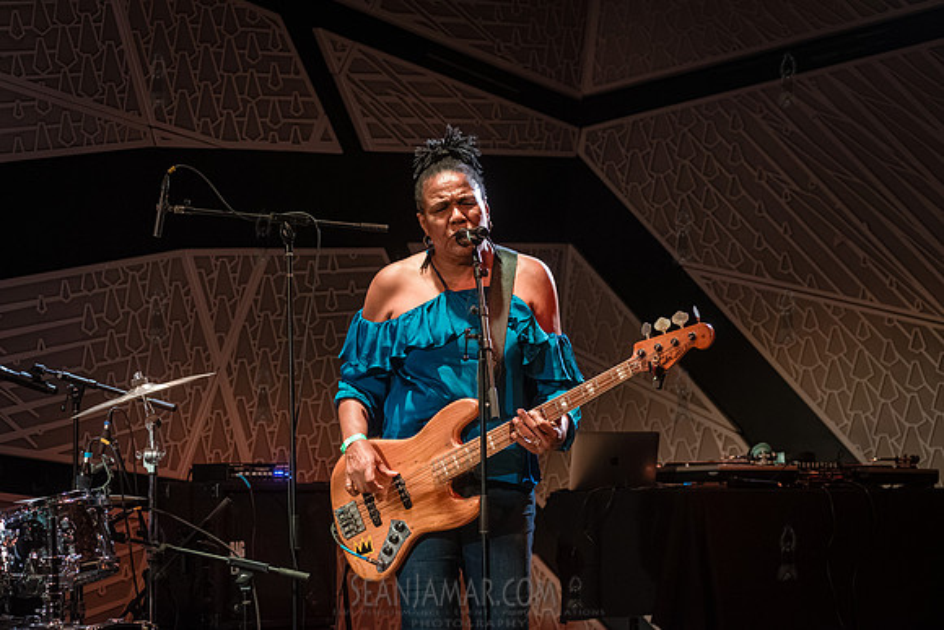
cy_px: 315
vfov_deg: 17.1
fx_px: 2098
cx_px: 472
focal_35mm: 80
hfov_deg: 25.4
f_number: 5
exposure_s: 1/250
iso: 8000
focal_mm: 80
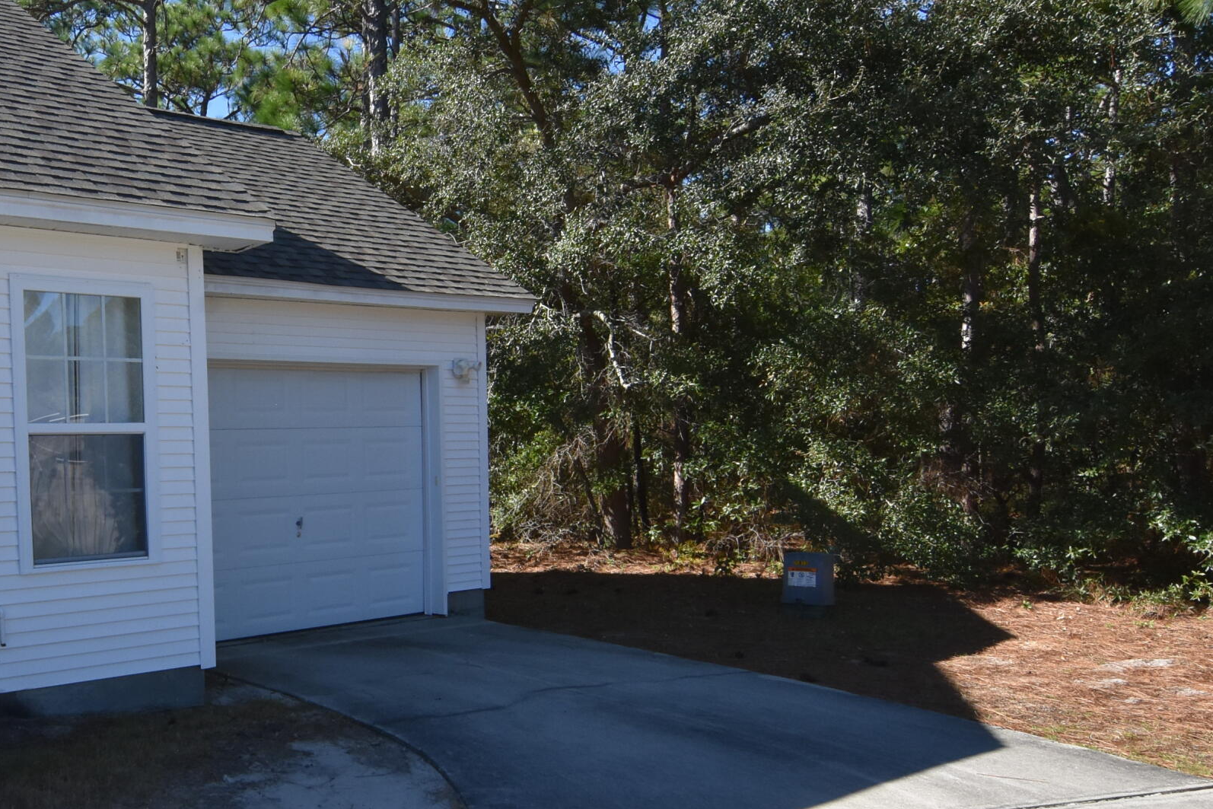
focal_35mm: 32
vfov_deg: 40.3
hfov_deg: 54.5
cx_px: 262
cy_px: 512
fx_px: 1094
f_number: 8
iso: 640
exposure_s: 1/500
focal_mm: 11.5
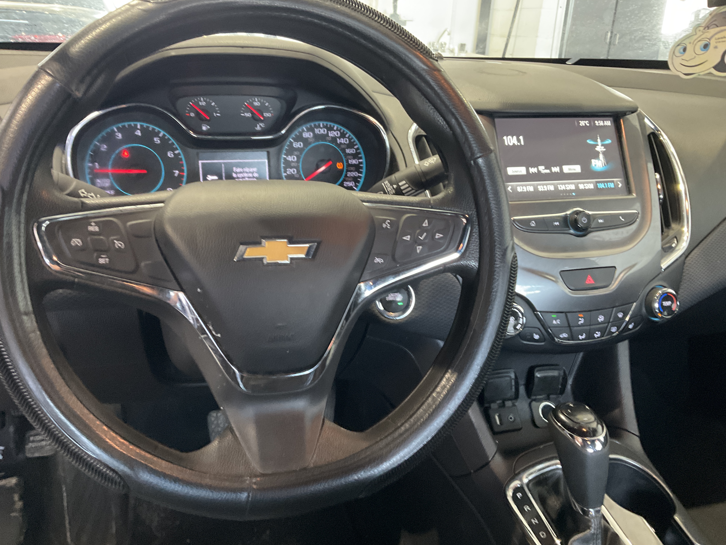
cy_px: 268
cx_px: 356
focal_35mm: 30
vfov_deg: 46.8
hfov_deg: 60.0
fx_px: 629
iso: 250
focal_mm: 3
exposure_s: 1/40
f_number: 1.8
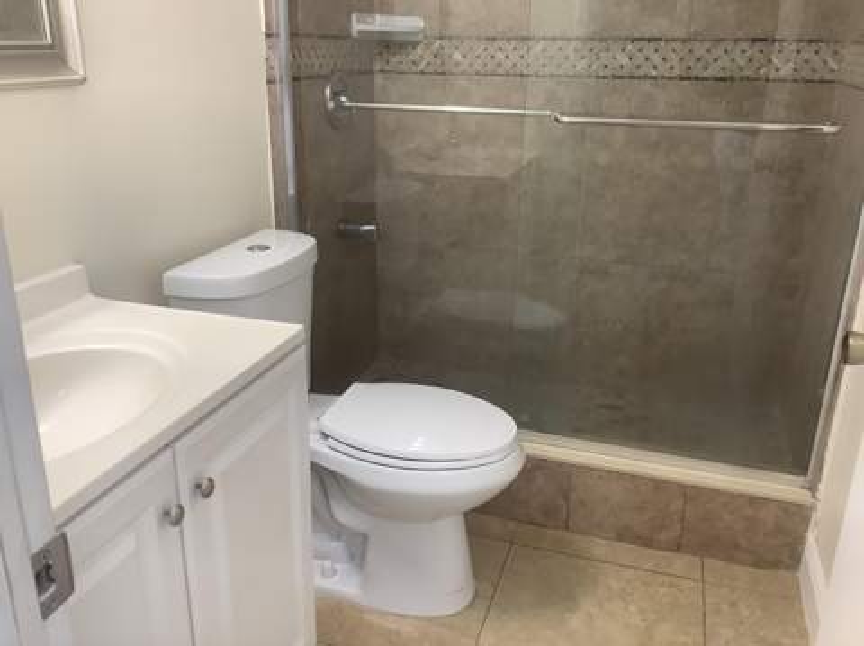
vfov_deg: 45.4
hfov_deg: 58.4
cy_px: 323
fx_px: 773
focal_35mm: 31
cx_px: 432
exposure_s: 1/50
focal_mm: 3.3
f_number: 2.4
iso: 80
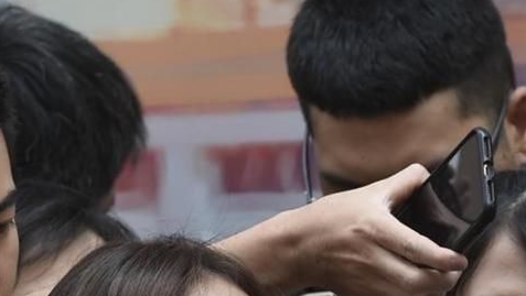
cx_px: 704
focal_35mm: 614
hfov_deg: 3.5
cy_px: 470
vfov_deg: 2.0
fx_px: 8569
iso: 200
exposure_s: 1/320
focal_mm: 140
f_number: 5
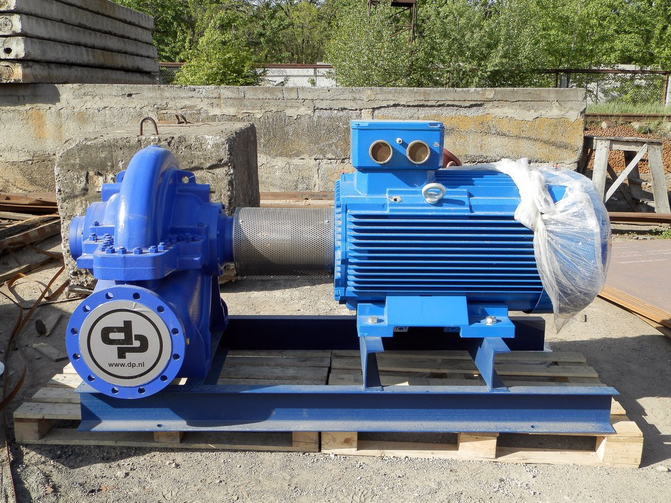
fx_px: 659
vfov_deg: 41.8
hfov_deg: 54.0
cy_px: 252
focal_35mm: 34
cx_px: 336
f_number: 3.3
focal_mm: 6.1
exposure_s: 1/400
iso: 80
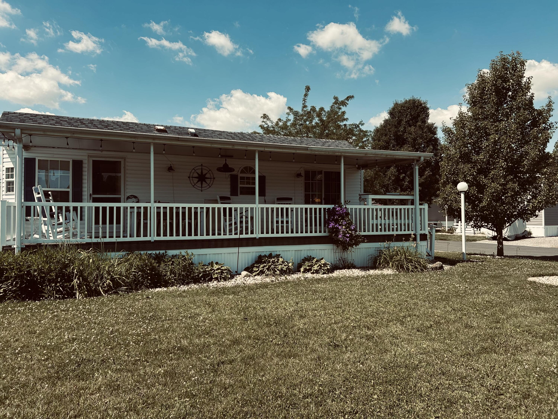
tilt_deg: +2.2
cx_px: 279
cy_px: 210
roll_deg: -0.4
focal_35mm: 26
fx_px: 419
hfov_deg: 67.3
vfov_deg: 53.1
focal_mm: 5.7
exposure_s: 1/3460
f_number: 1.5
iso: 50
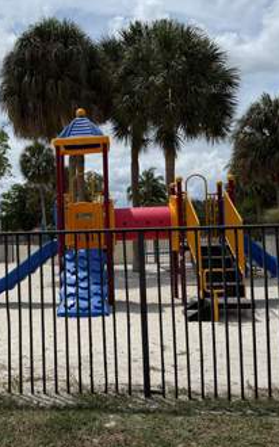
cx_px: 57
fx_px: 451
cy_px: 218
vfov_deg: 52.8
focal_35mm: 37
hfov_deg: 33.4
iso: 80
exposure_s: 1/10309
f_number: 1.78
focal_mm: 6.76
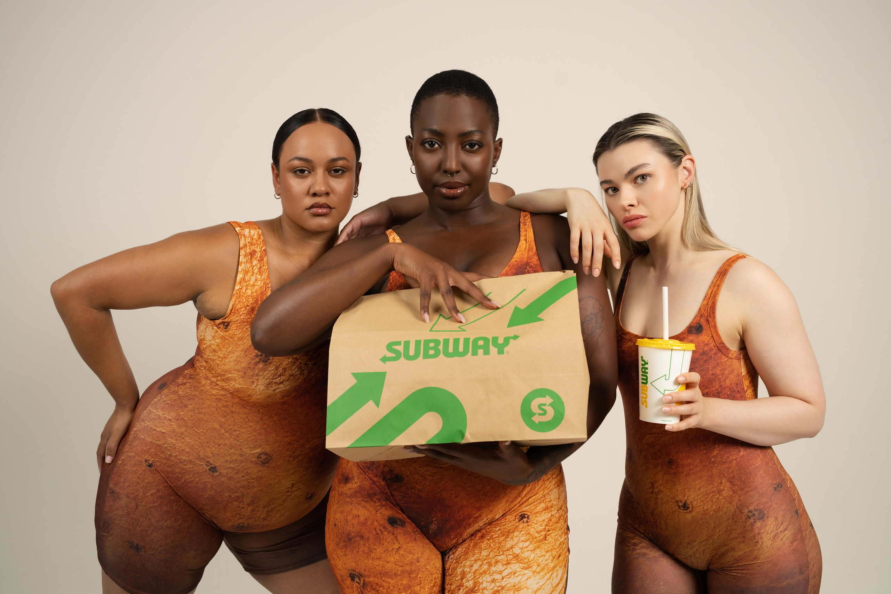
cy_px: 297
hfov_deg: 54.4
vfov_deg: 37.9
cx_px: 446
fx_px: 866
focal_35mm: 35
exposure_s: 1/250
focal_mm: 35
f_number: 5.6
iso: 100
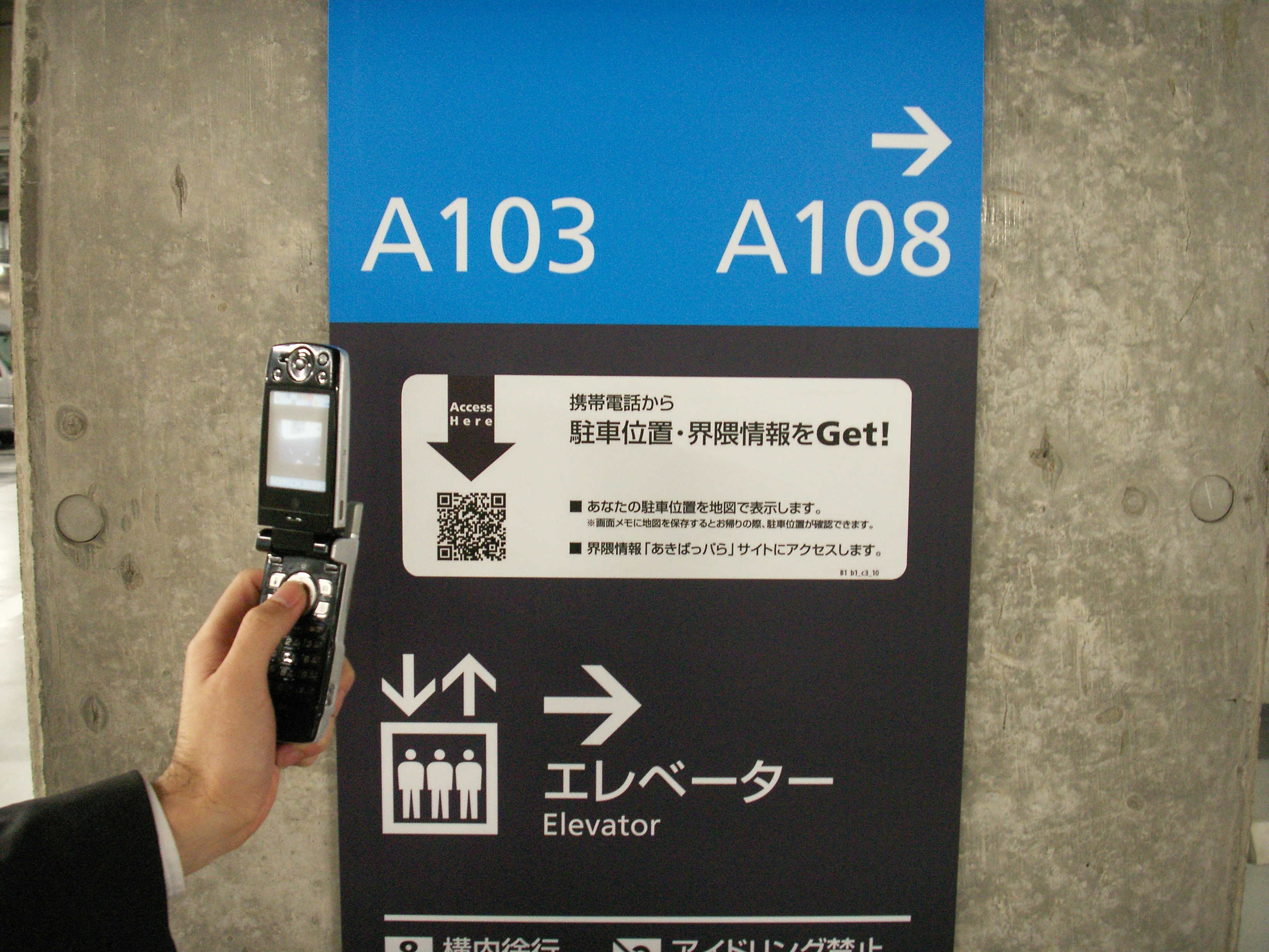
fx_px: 1356
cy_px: 476
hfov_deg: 50.1
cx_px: 634
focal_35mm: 37
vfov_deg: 38.7
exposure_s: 1/8
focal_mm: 7.7
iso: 160
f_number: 3.5
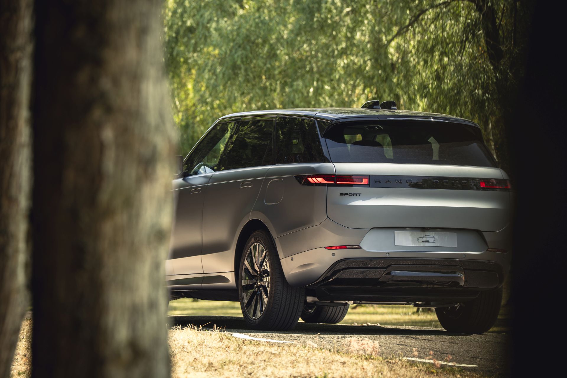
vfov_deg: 7.0
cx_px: 284
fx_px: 3103
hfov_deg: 10.4
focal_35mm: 197
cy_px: 189
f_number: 5
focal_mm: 197
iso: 50
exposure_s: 1/60
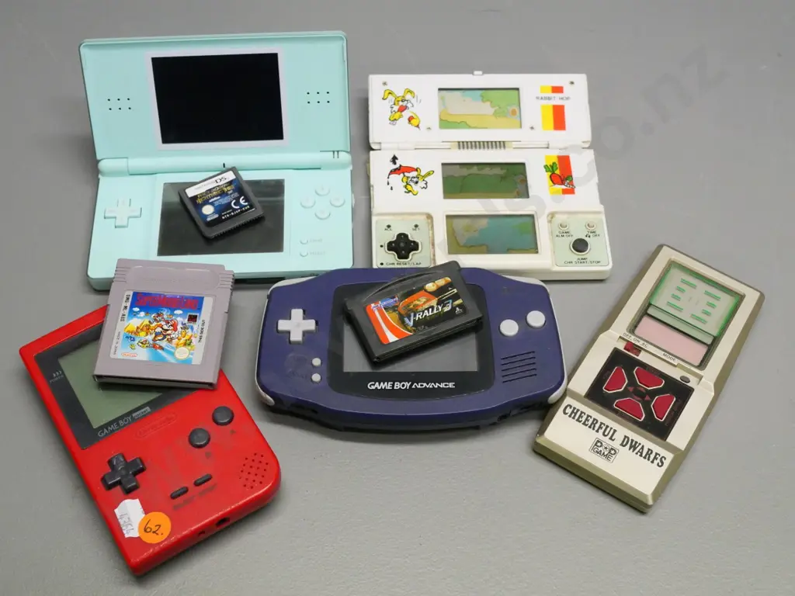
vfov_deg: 29.1
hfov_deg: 38.2
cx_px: 398
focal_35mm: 50
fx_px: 1148
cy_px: 298
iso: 3200
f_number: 4.5
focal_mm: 25
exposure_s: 1/400
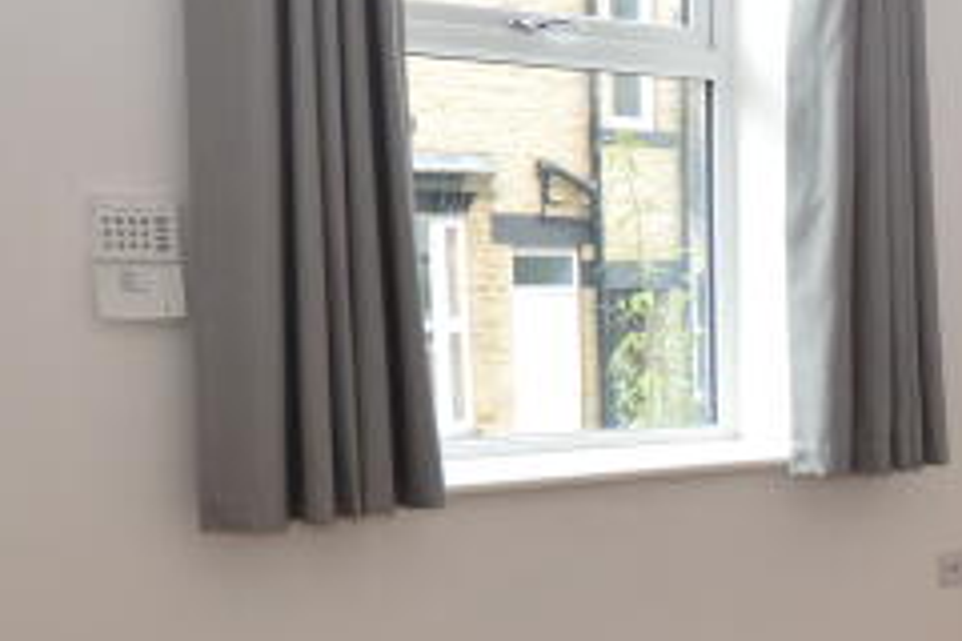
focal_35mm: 64
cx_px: 1054
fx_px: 1710
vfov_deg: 20.7
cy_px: 607
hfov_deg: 28.6
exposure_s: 1/100
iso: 220
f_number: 5
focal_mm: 10
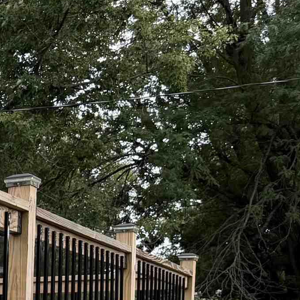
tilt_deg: -2.1
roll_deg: -2.0
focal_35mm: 96
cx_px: -332
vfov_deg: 17.1
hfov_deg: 14.4
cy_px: 382
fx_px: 941
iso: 100
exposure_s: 1/1250
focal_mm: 6.76
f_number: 1.78
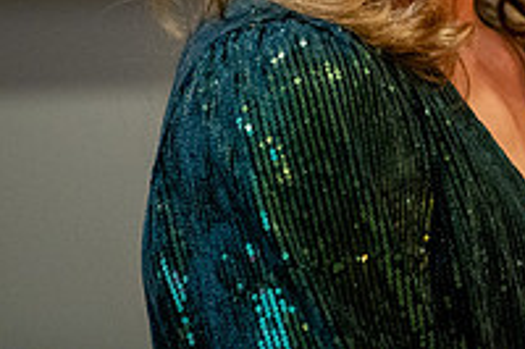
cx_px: 772
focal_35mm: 654
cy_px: -218
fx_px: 9529
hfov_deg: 3.1
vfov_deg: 2.1
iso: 3200
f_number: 2.8
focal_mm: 200
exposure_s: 1/160
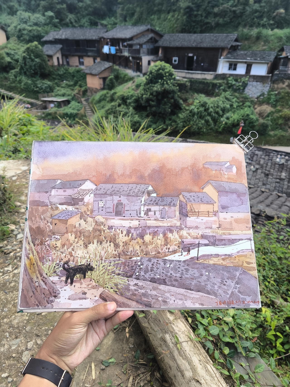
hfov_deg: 58.9
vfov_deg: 73.9
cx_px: 145
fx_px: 257
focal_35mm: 23
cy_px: 194
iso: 125
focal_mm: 5.35
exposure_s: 1/250
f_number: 1.7
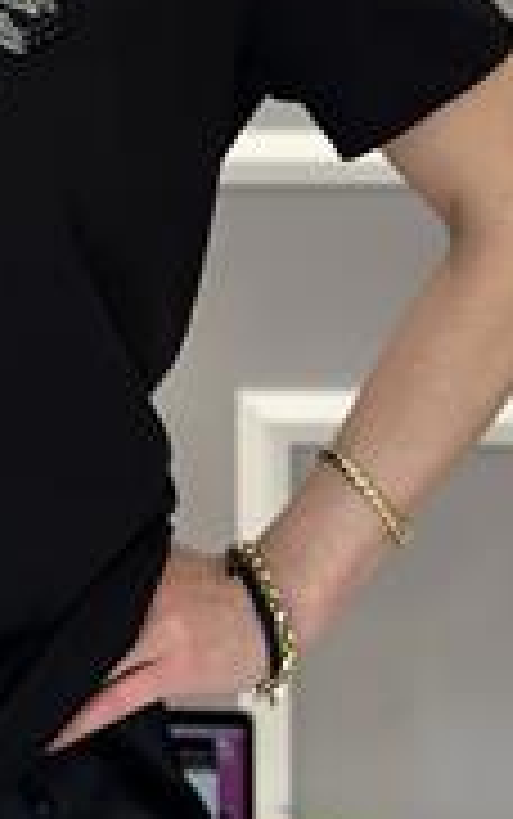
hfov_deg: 8.9
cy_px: 99
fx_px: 3238
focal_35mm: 145
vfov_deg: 14.3
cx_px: -112
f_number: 1.78
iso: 125
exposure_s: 1/65
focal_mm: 6.86
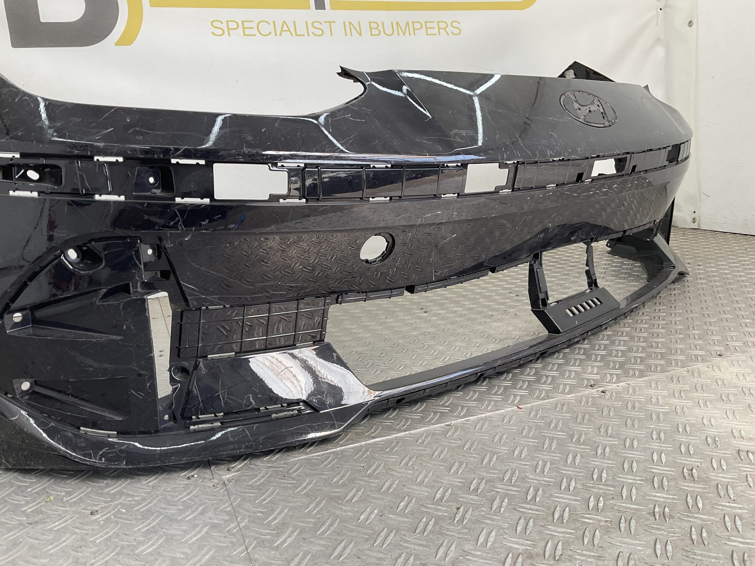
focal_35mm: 29
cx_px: 378
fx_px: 633
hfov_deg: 61.7
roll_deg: +1.8
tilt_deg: -12.5
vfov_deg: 48.2
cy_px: 283
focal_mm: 3
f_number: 1.8
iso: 16
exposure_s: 1/100
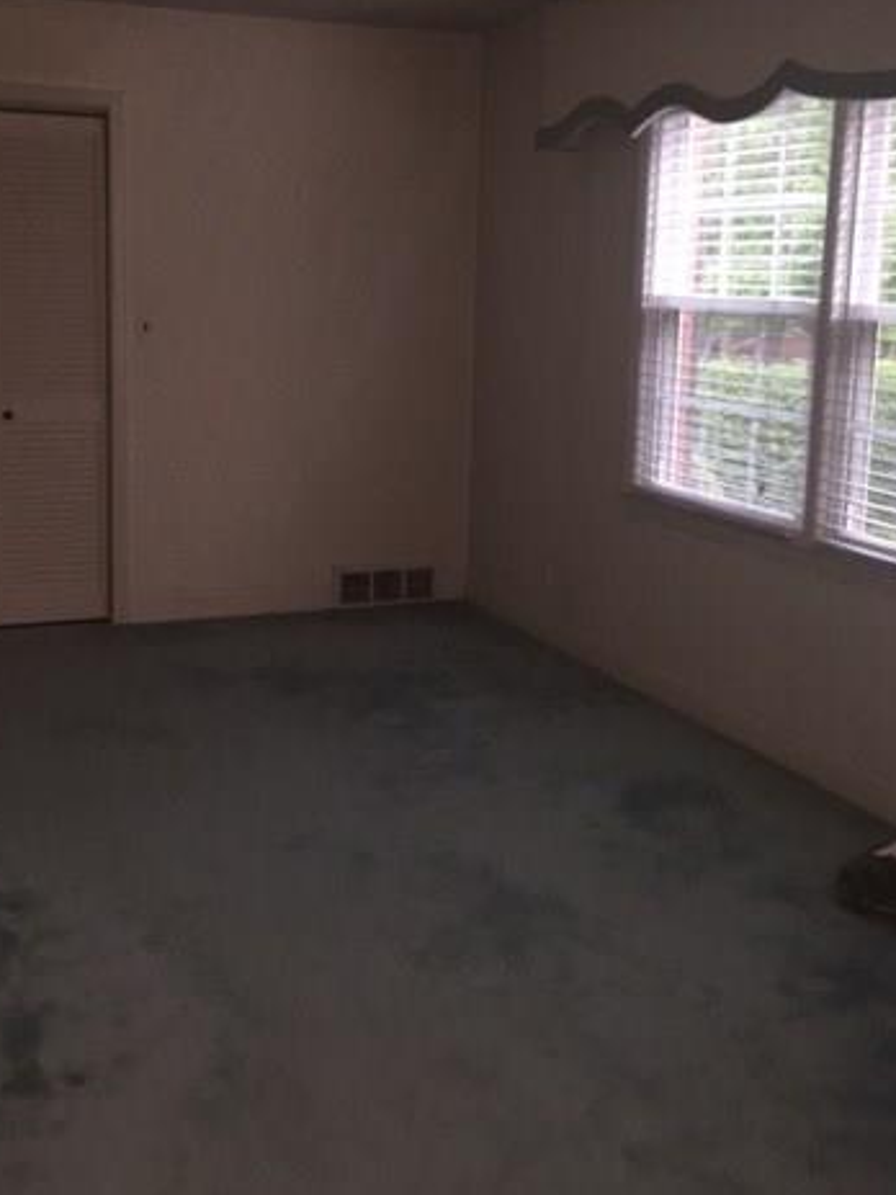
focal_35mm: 40
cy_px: 502
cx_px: 373
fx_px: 1380
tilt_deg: -9.0
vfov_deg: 46.6
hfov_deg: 35.9
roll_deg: -1.2
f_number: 2.2
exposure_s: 1/20
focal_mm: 4.15
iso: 160
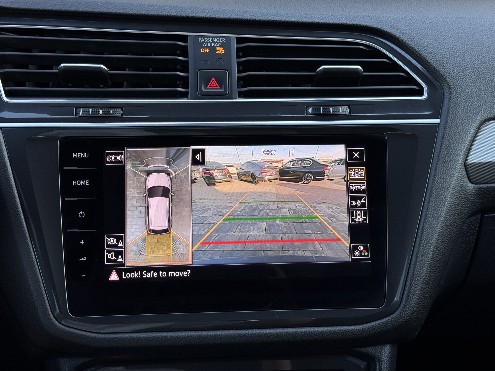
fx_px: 686
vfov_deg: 30.3
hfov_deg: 39.7
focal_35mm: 48
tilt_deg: -24.1
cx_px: 248
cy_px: 186
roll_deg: +0.0
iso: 80
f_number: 1.78
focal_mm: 6.76
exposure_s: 1/163
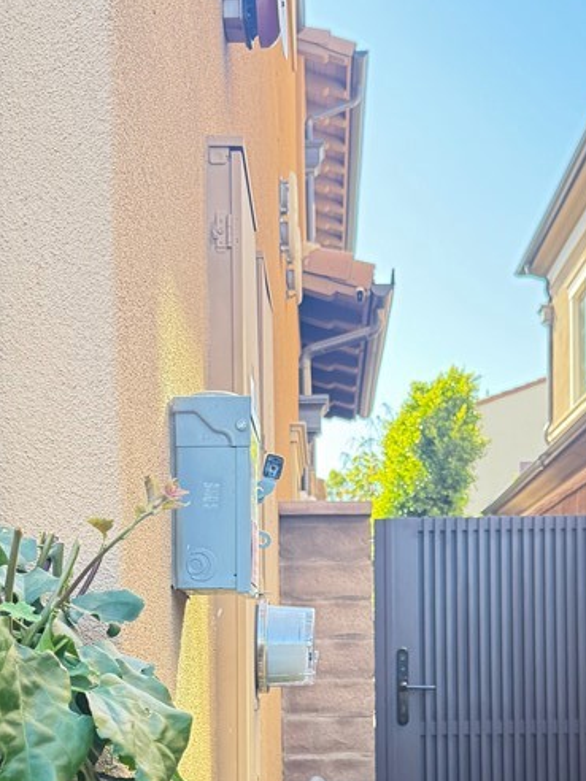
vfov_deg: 36.6
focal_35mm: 50
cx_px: 327
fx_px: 1129
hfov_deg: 29.1
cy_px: 646
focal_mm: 6.76
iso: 200
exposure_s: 1/243
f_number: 1.78
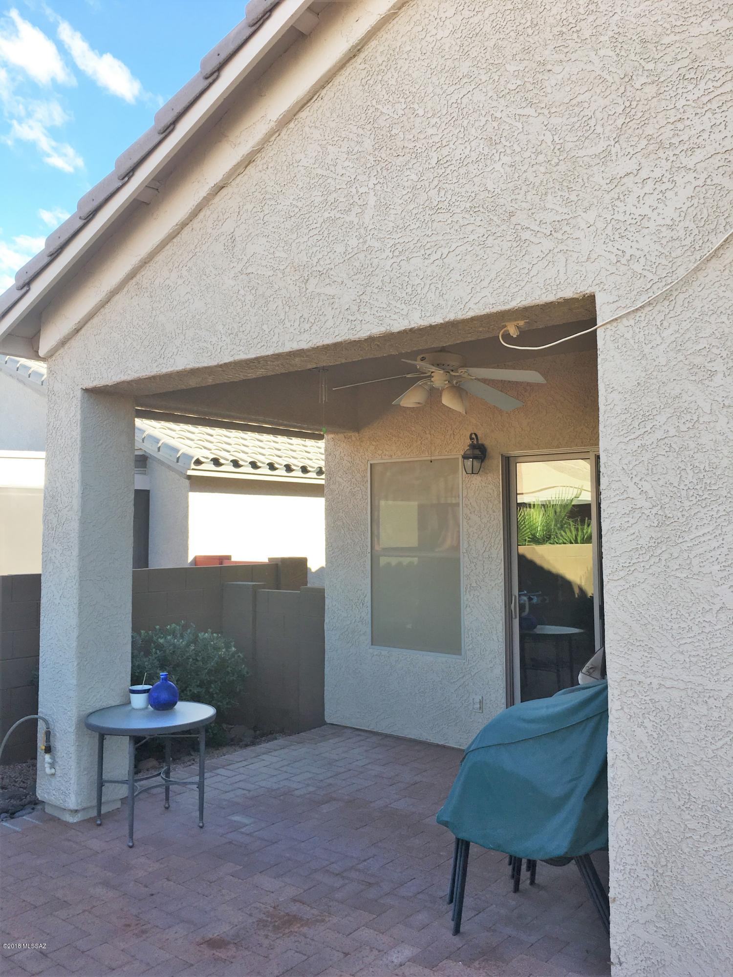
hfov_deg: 48.2
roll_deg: -0.3
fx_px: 819
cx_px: 366
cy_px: 488
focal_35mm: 29
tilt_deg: +4.7
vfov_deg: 61.7
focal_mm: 4.15
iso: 25
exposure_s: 1/364
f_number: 2.2
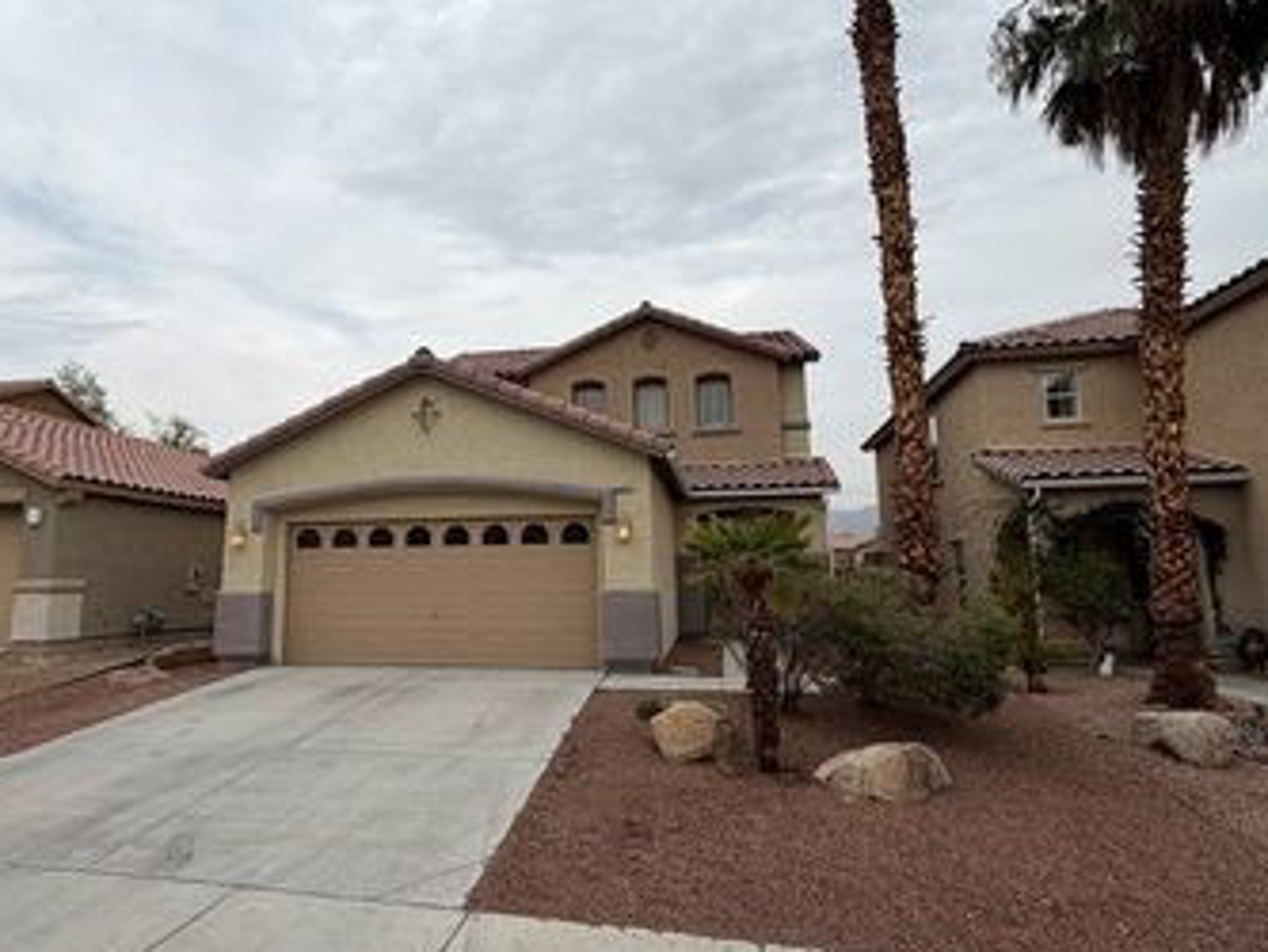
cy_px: 466
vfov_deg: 63.5
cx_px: 567
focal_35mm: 21
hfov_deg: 78.7
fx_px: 770
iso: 20
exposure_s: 1/841
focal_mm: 2.22
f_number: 2.2
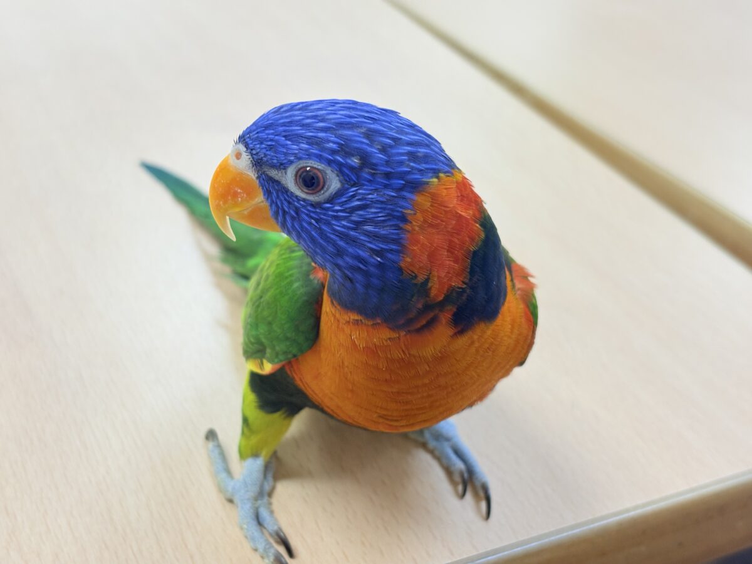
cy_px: 282
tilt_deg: -30.5
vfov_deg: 28.0
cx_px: 376
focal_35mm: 52
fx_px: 1130
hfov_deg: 36.8
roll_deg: -6.5
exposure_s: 1/100
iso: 50
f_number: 1.6
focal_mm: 5.96
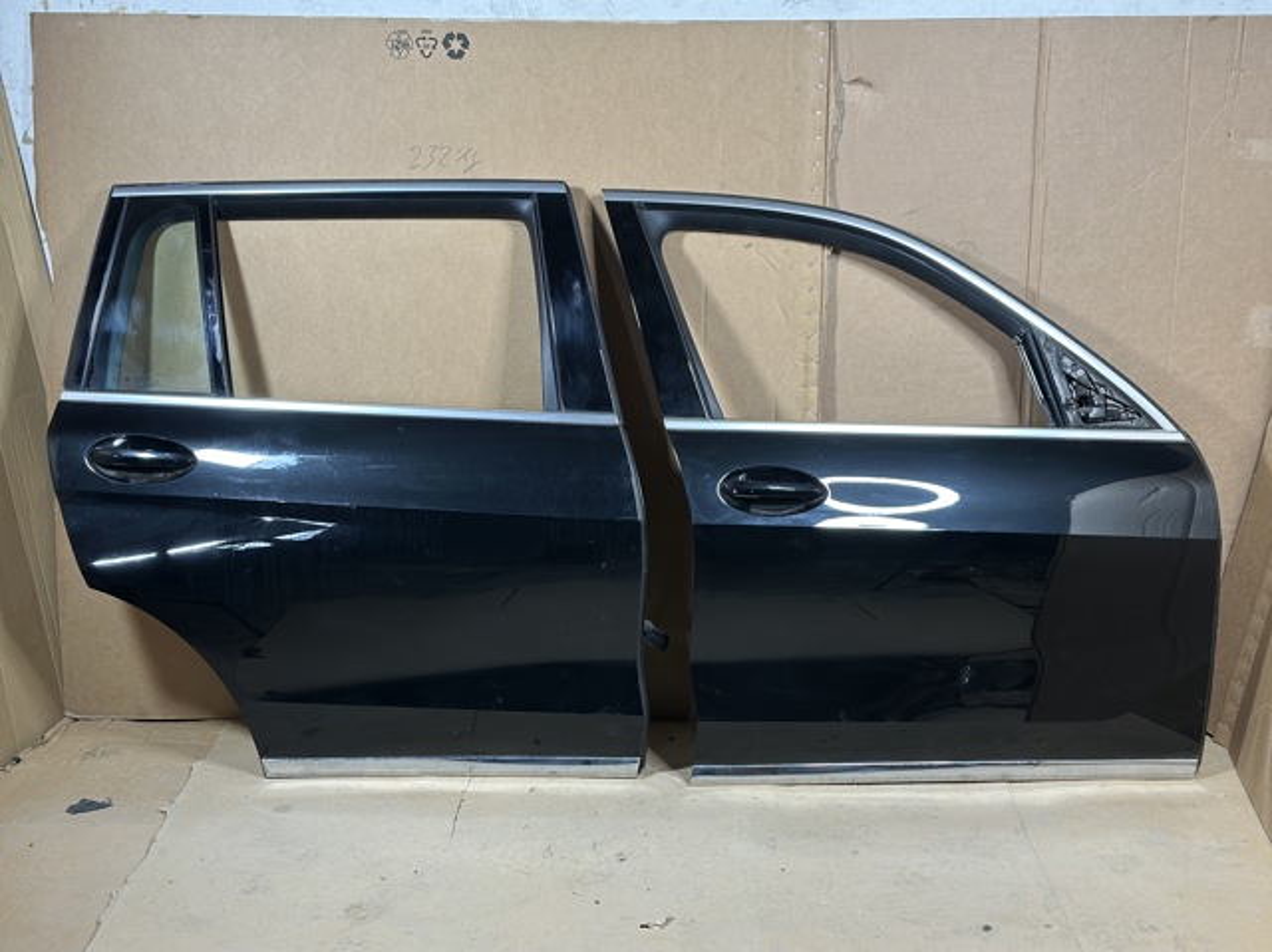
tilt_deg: -14.9
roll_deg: +0.2
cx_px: 636
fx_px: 1762
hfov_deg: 39.7
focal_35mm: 48
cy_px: 476
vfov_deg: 30.2
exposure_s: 1/50
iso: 250
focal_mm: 6.86
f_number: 1.78
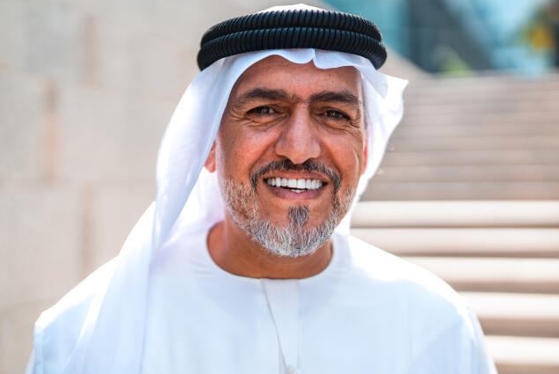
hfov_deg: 36.2
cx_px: 287
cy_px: 188
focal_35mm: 55
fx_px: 855
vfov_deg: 24.7
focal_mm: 50
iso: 125
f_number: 1.2
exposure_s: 1/5000
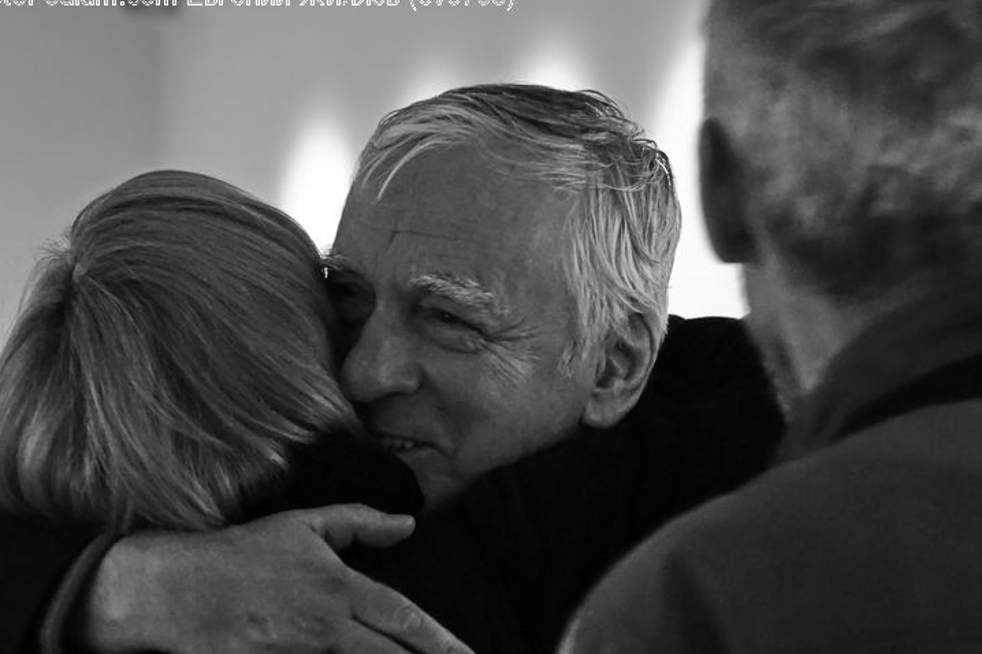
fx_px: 5126
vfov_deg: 7.3
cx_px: 446
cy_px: 373
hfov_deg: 10.9
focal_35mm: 188
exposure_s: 1/50
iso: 3200
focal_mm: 100
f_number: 5.6
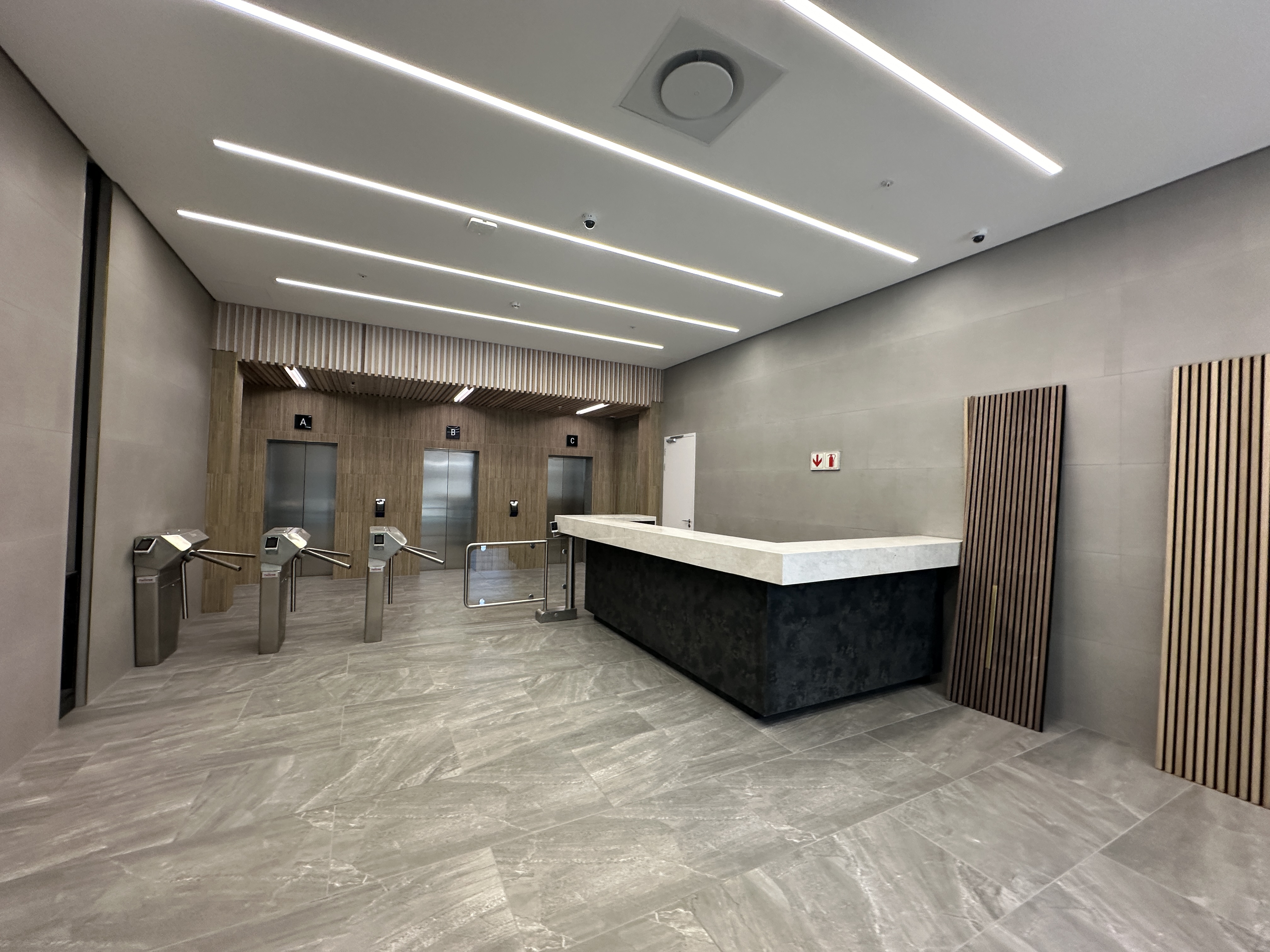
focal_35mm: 14
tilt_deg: +4.5
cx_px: 635
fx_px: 514
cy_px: 476
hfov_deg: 102.1
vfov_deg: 85.7
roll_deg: -0.2
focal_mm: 2.22
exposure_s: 1/99
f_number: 2.2
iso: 160
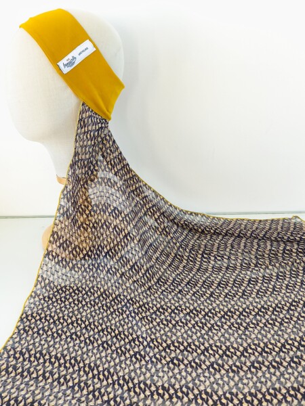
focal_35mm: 32
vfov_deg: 56.8
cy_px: 203
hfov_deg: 44.2
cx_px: 152
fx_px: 376
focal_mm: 6.14
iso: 50
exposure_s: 1/30
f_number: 1.65
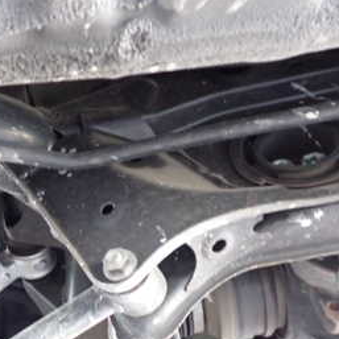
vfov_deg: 26.9
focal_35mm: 62
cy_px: 294
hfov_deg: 26.6
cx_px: 20
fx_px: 687
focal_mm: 5.4
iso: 640
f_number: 2.3
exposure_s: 1/30
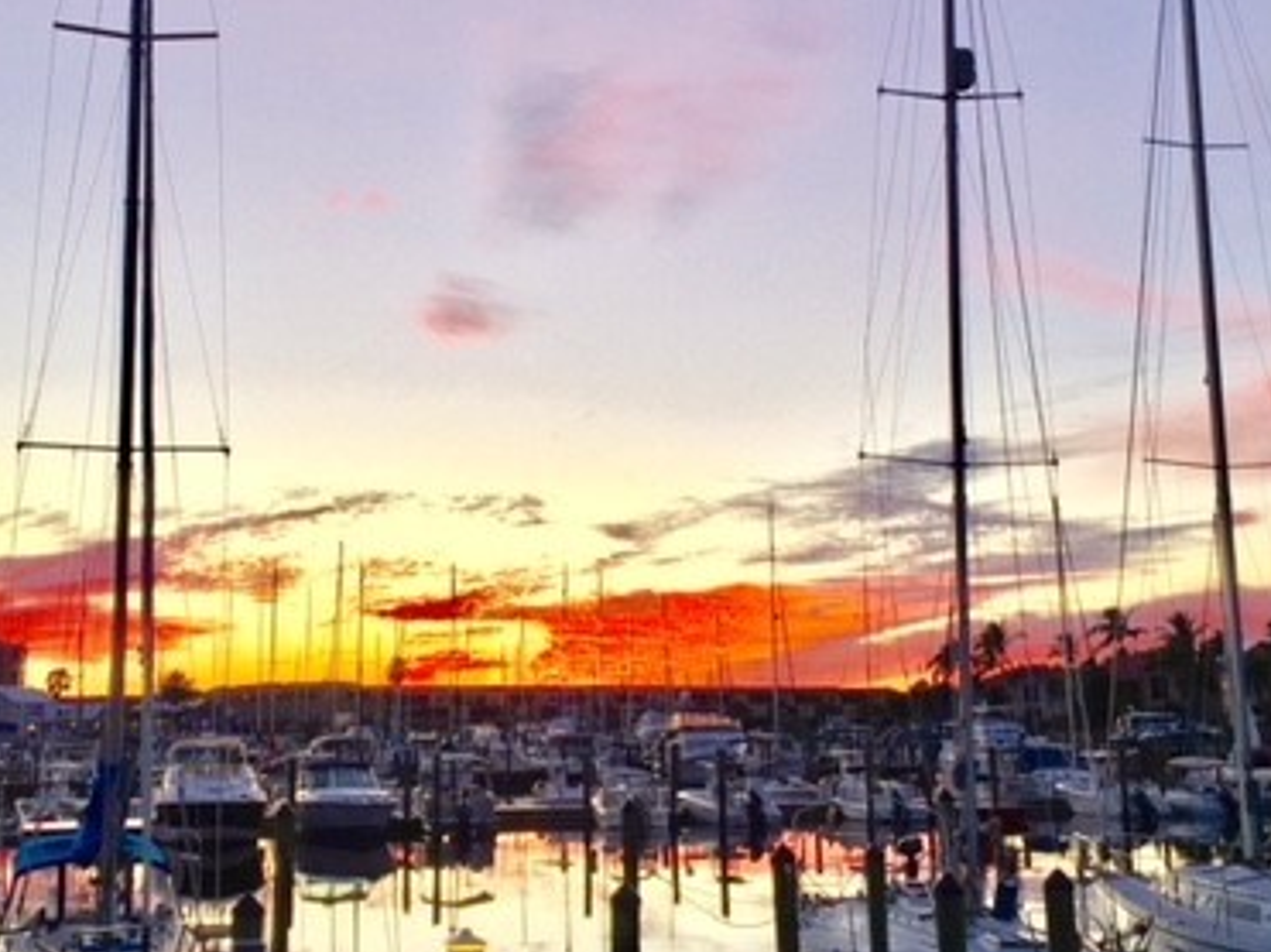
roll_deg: -0.2
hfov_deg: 38.2
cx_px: 569
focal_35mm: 50
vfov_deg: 29.0
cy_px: 349
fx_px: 1835
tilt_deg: +13.4
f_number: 2.2
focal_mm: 4.15
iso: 32
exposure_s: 1/40
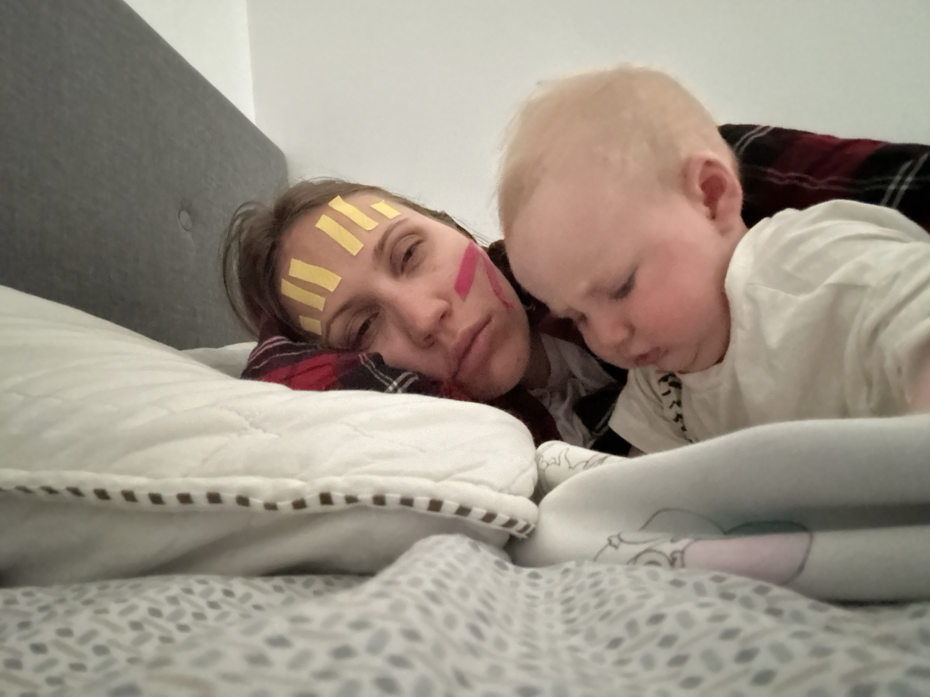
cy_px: 348
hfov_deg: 73.9
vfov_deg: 58.9
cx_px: 465
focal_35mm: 23
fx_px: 618
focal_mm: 2.69
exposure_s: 1/15
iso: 1600
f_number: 1.9
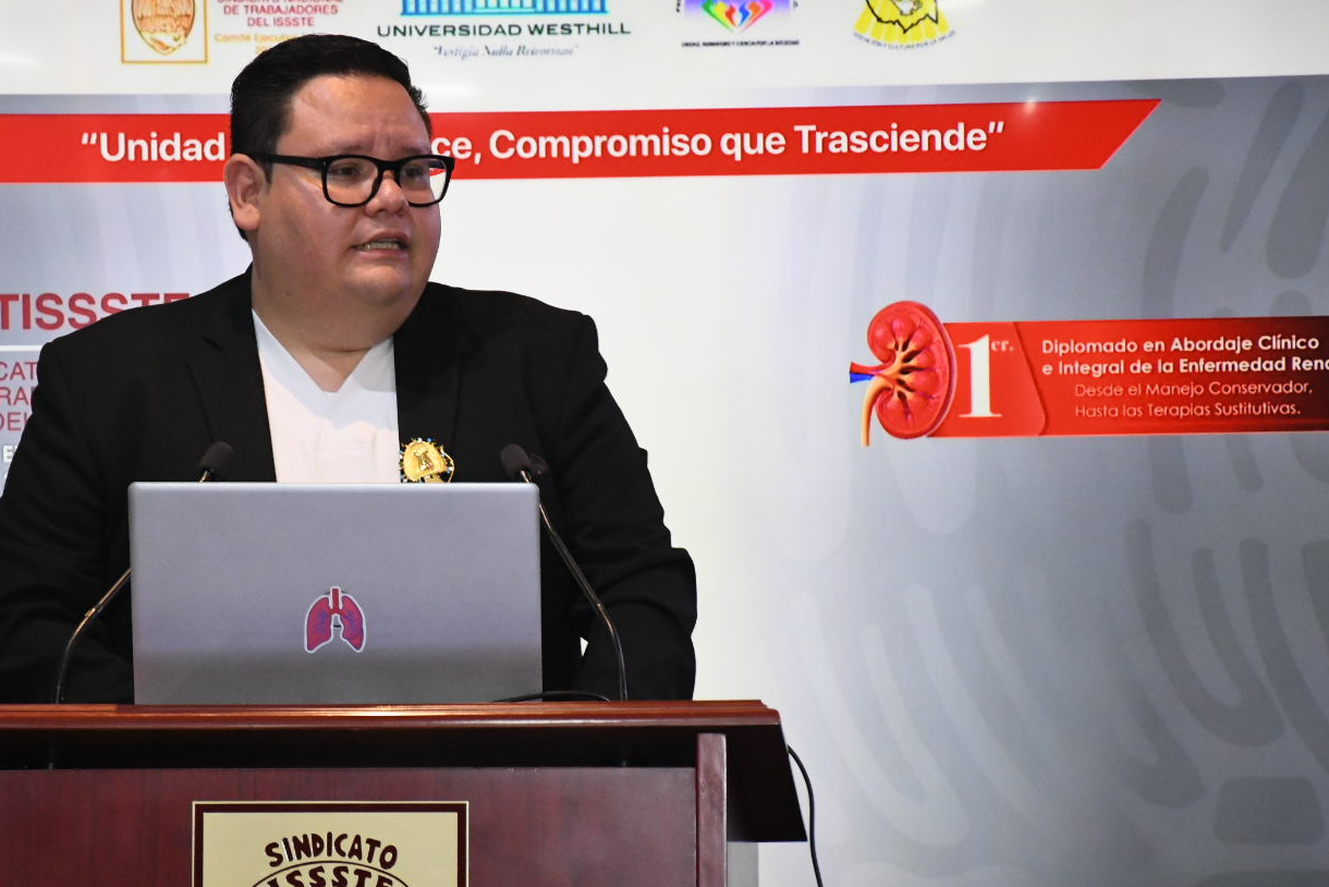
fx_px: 8234
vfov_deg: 6.2
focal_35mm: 223
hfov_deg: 9.2
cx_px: 528
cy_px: 501
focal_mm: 112
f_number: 6.3
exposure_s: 1/125
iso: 4000
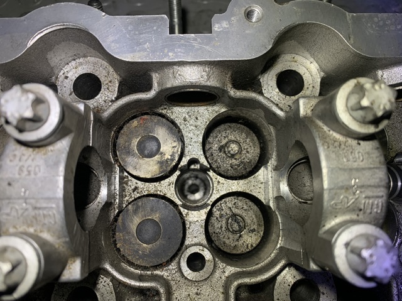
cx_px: 201
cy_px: 150
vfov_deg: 53.0
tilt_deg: -79.1
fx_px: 302
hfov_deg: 67.3
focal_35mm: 26
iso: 100
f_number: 1.8
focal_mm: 4.25
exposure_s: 1/110
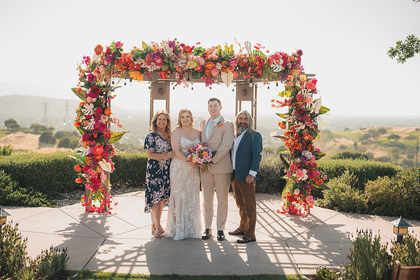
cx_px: 210
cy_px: 140
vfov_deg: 27.0
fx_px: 583
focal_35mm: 50
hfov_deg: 39.6
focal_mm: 50
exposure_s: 1/1000
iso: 50
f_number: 2
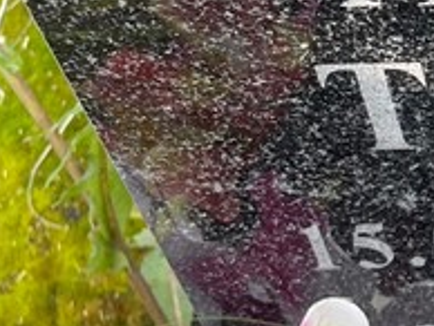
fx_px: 1343
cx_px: 839
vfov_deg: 13.7
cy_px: 36
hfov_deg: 15.2
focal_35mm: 107
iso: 32
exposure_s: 1/266
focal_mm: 4.2
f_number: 1.6
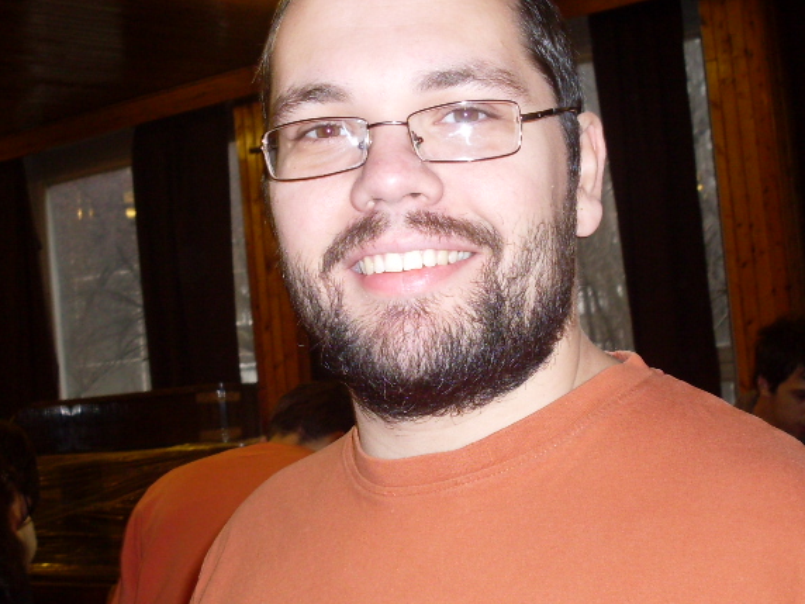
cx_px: 346
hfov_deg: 28.5
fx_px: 1581
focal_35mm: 68
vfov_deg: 21.6
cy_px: 356
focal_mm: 6.3
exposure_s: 1/45
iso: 100
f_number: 2.8
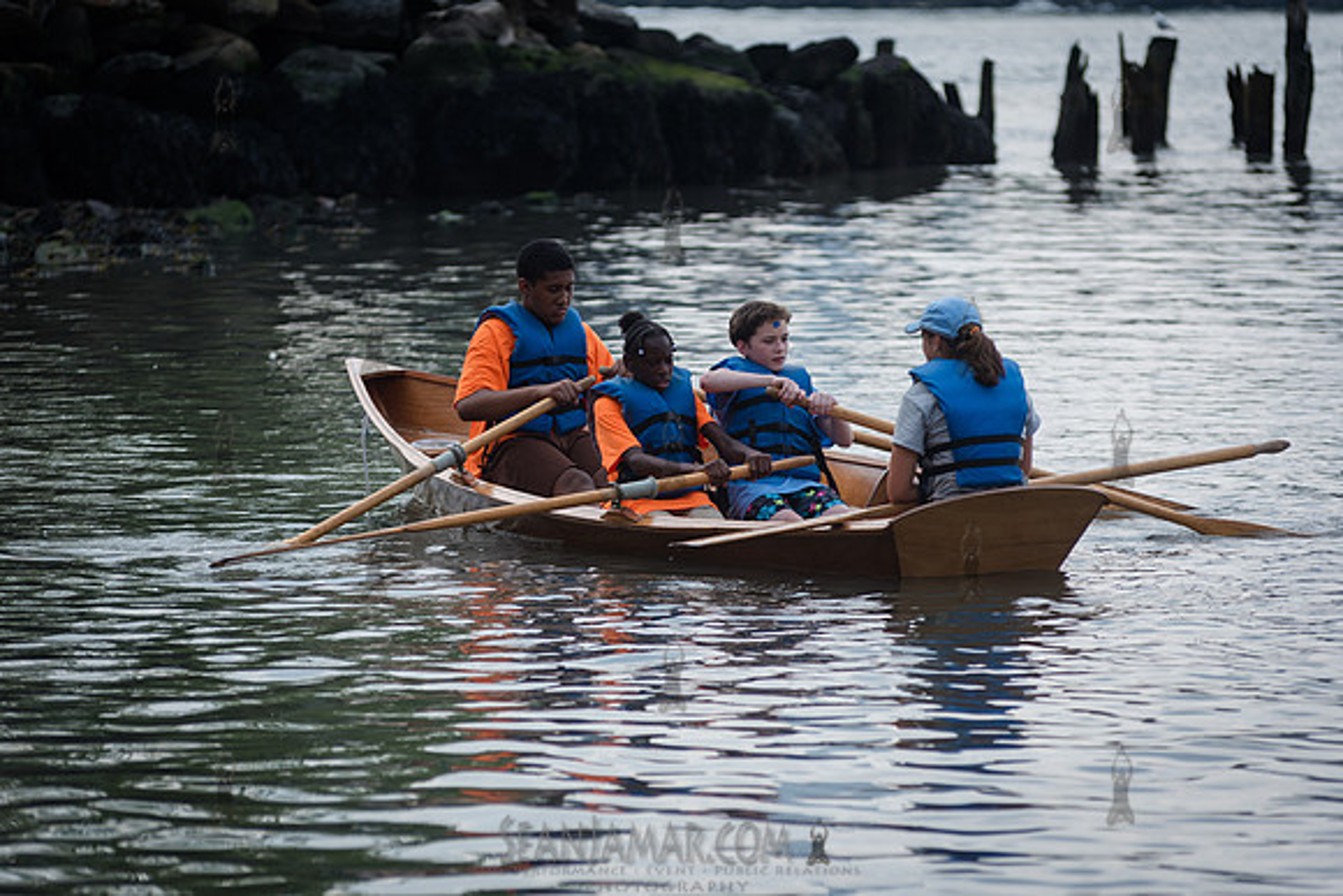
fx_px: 7007
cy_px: 448
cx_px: 672
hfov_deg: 10.9
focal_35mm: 188
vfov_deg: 7.3
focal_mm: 185
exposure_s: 1/640
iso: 100
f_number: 4.5
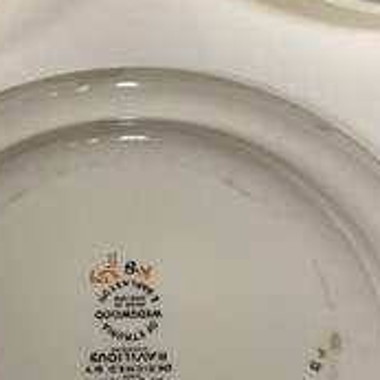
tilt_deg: -68.8
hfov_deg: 31.9
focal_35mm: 53
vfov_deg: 30.7
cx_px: 123
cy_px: 347
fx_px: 658
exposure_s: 1/50
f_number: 1.8
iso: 80
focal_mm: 4.25
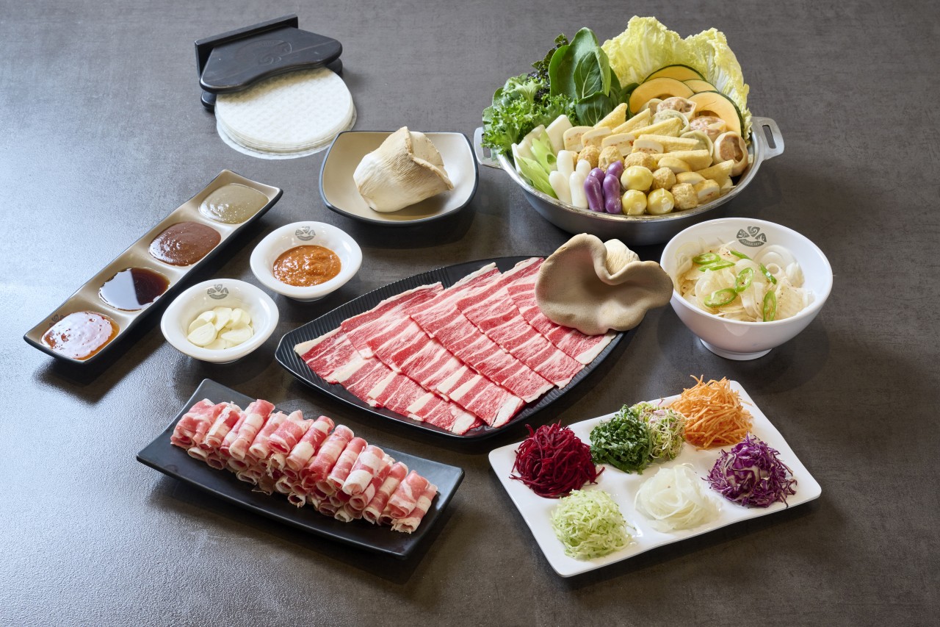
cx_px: 470
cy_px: 314
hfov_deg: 30.5
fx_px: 1723
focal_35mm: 66
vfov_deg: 20.6
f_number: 13
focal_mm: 66
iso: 800
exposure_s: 1/30
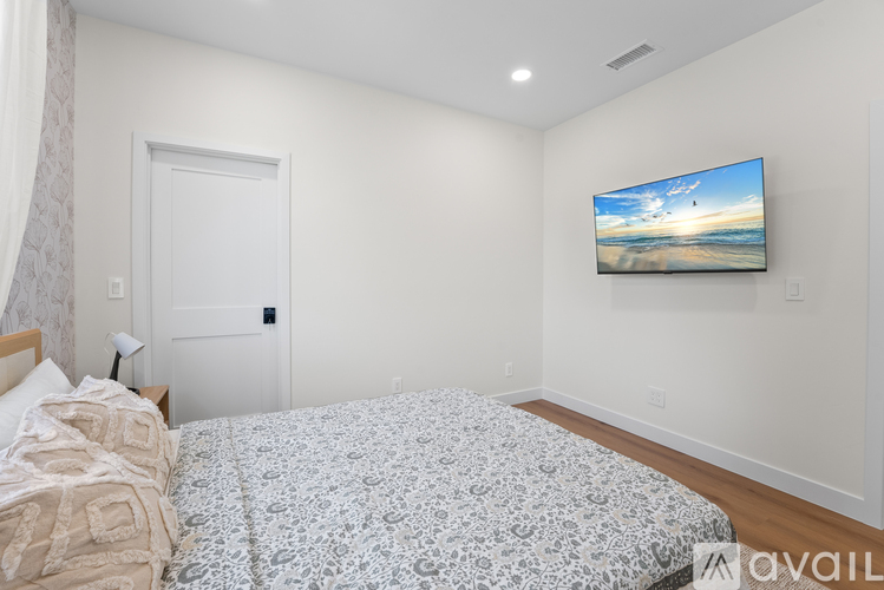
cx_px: 442
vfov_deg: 81.3
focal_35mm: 14
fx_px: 344
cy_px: 295
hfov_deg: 104.2
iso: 800
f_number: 10
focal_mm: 14
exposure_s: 1/15
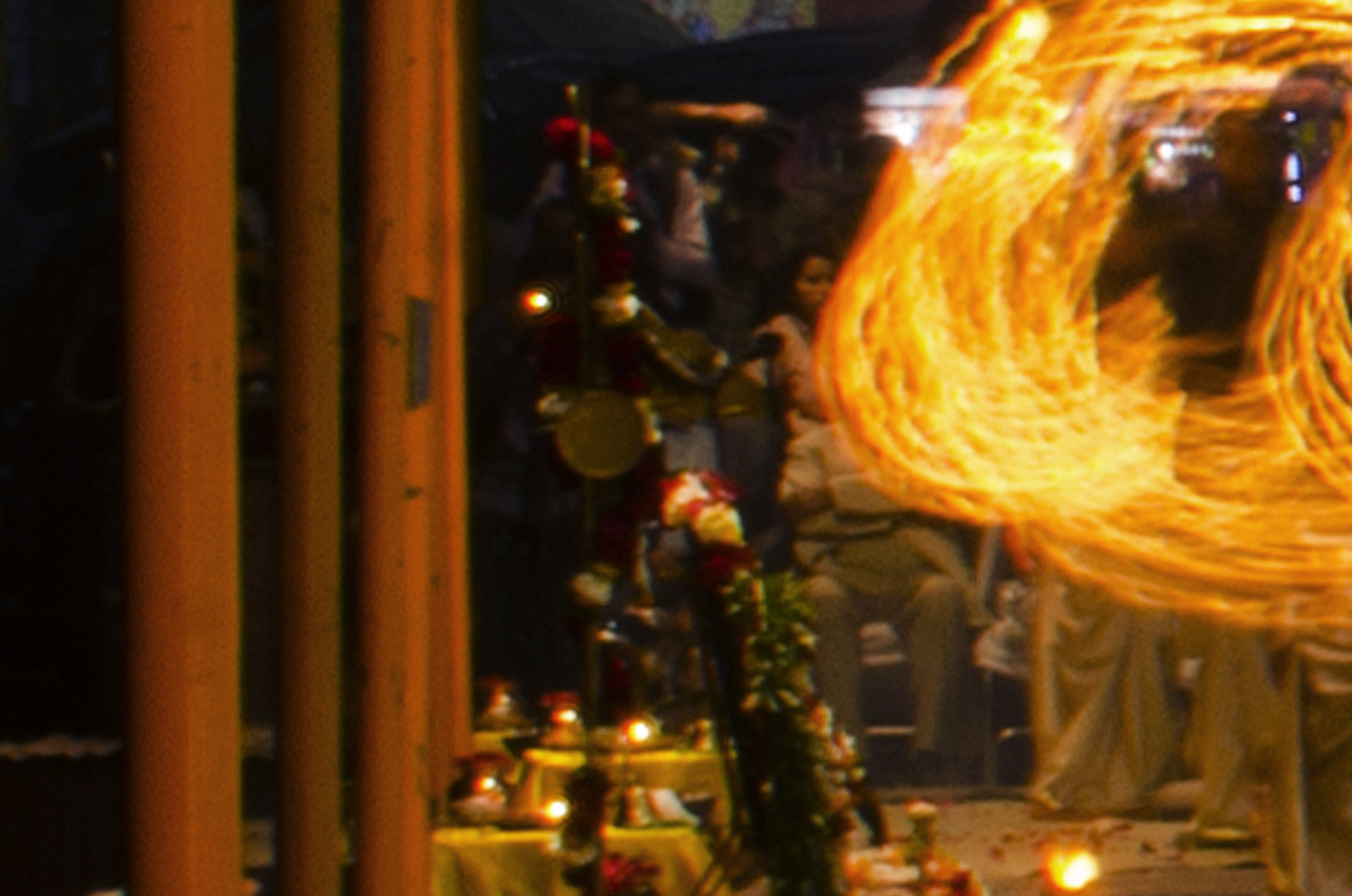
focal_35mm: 310
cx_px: 4477
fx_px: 11621
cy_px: 80
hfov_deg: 6.0
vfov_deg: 4.4
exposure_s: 3
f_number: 25
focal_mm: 26
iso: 125
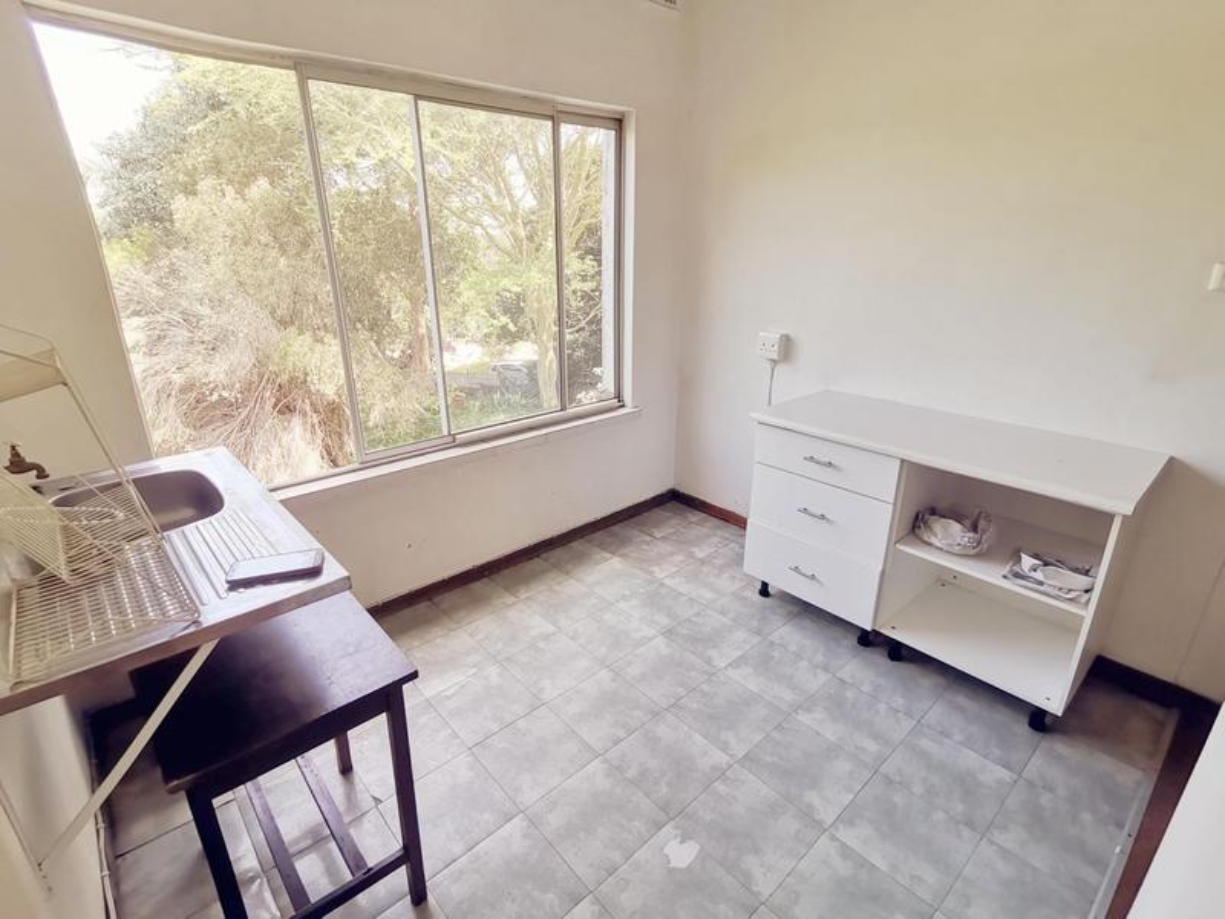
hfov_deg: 91.0
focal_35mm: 17
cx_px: 612
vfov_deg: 74.7
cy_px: 460
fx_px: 602
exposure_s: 1/100
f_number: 2.4
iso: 50
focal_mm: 1.78
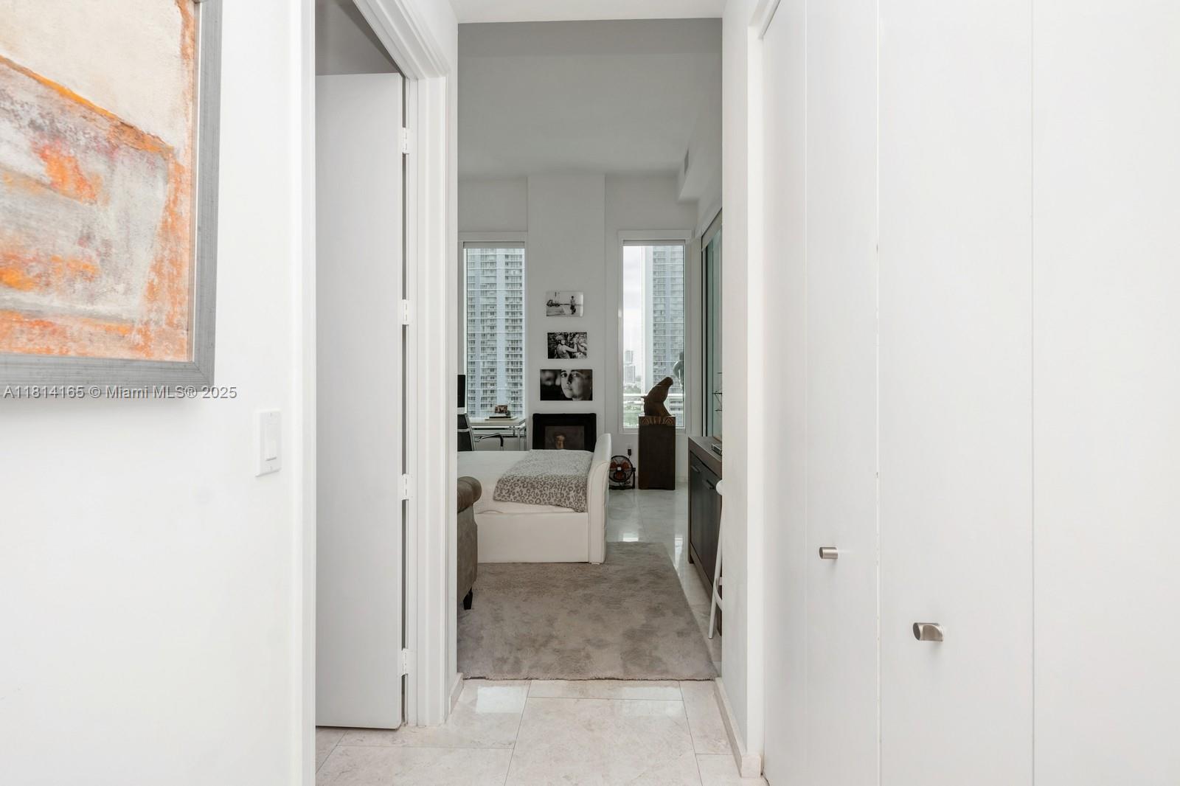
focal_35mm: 16
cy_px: 393
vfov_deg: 73.7
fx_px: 524
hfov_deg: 96.7
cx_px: 590
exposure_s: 1/50
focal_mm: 16
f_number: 10
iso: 200
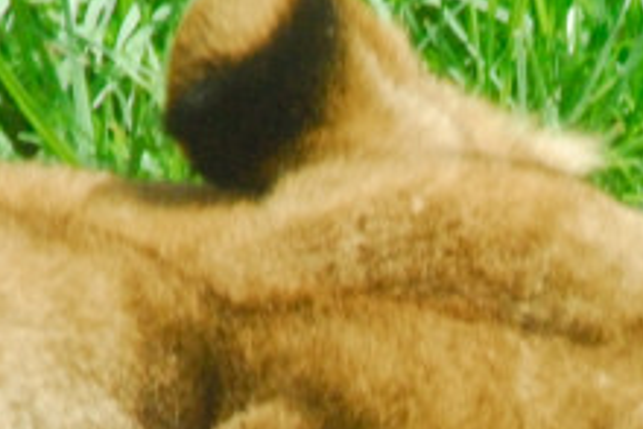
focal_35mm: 1472
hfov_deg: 1.4
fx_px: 26308
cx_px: 699
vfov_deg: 0.9
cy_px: 725
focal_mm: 270
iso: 1600
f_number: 32
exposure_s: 1/90
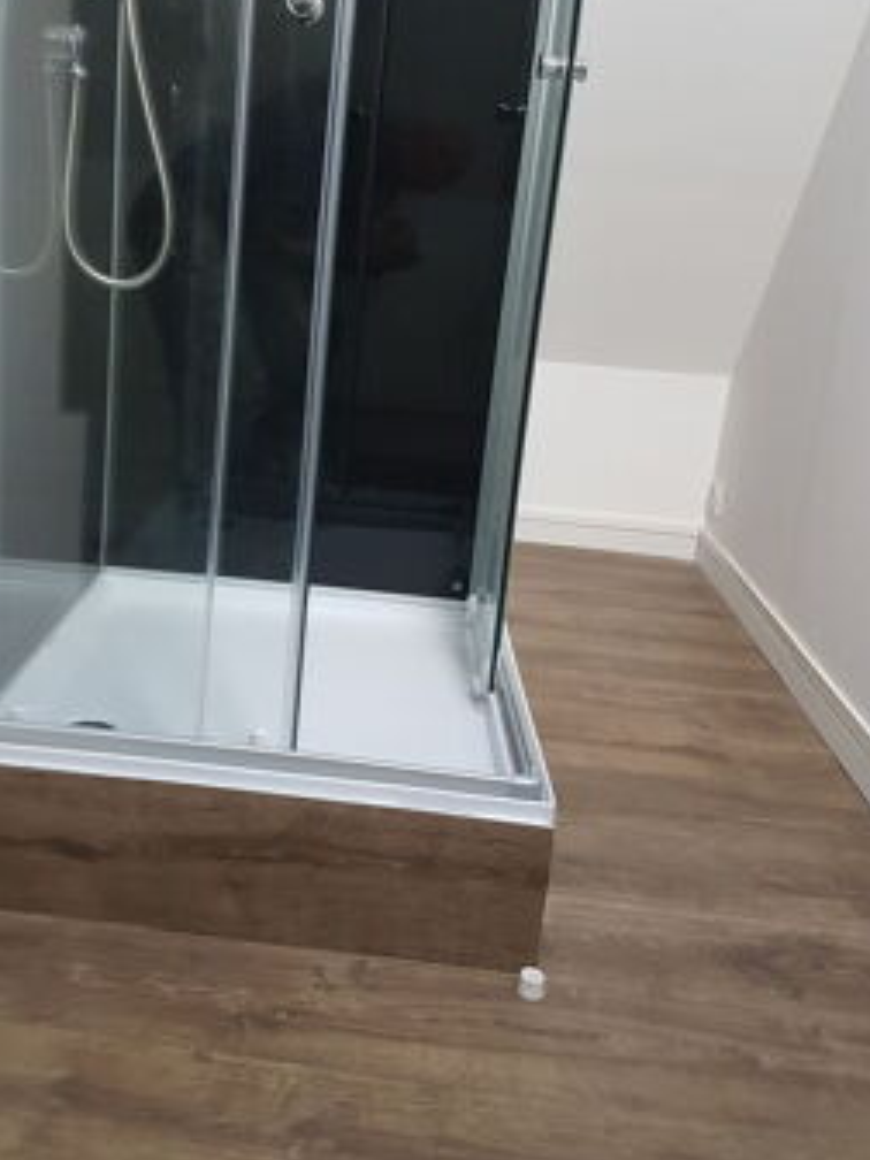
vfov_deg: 54.8
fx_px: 1106
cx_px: 328
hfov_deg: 42.6
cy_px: 440
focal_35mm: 33
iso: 200
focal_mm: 4.2
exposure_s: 1/25
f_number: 1.7
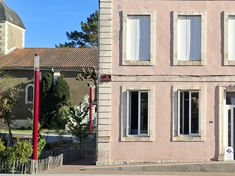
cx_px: 209
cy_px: 97
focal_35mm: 69
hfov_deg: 27.2
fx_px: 468
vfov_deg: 21.3
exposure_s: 1/1309
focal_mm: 5.54
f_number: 1.8
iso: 50
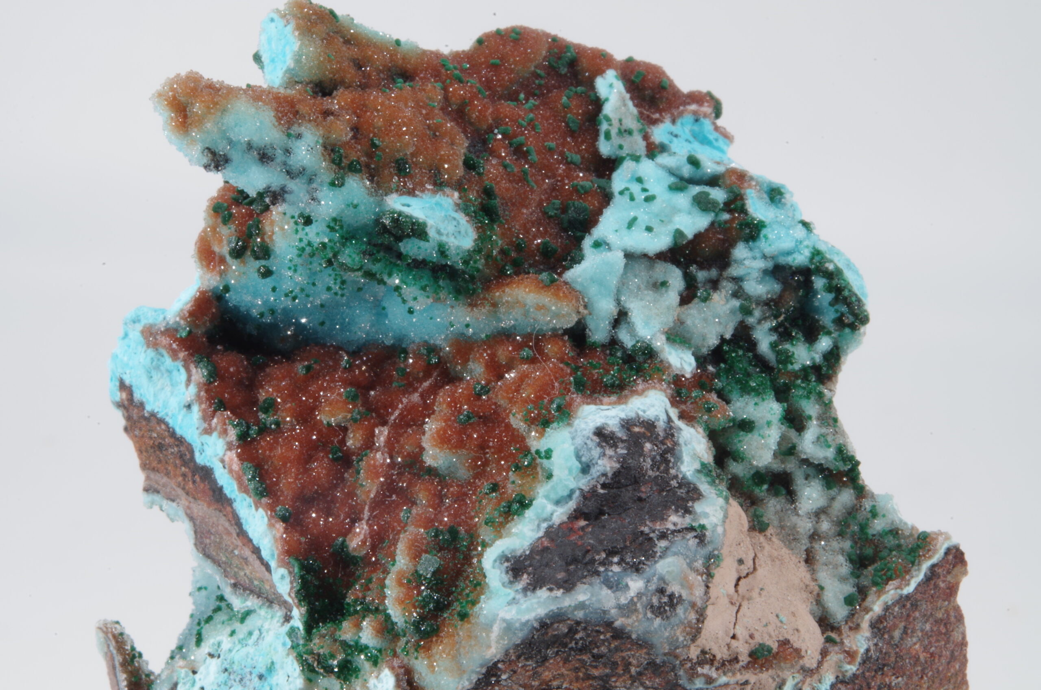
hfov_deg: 28.1
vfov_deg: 18.8
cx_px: 520
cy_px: 345
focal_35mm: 72
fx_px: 2078
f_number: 7.1
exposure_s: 1/1.67
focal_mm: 47.5
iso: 100
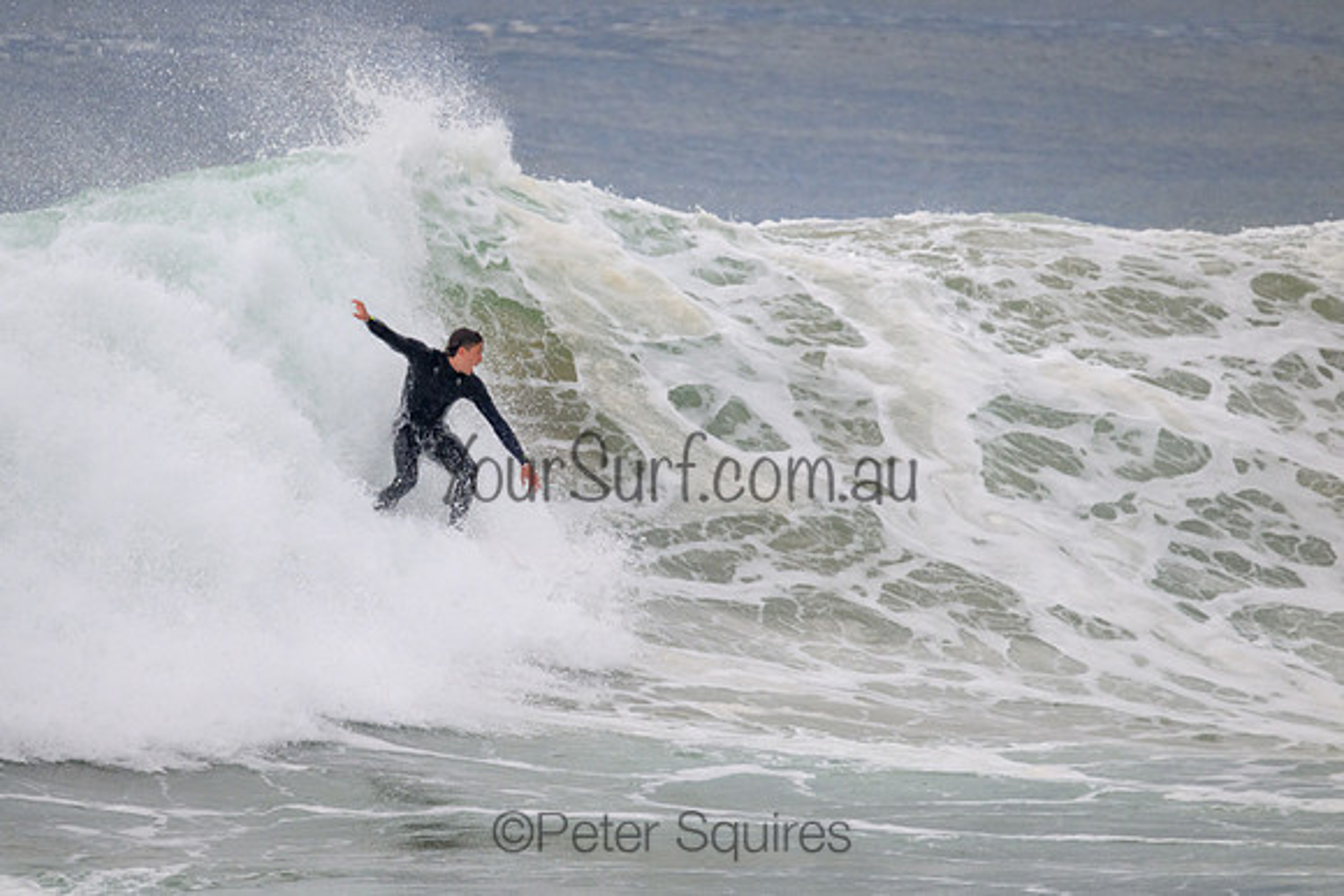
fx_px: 36487
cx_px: 523
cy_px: 426
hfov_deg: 2.1
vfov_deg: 1.4
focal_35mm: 977
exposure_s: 1/2000
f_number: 11
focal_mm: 800
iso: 900
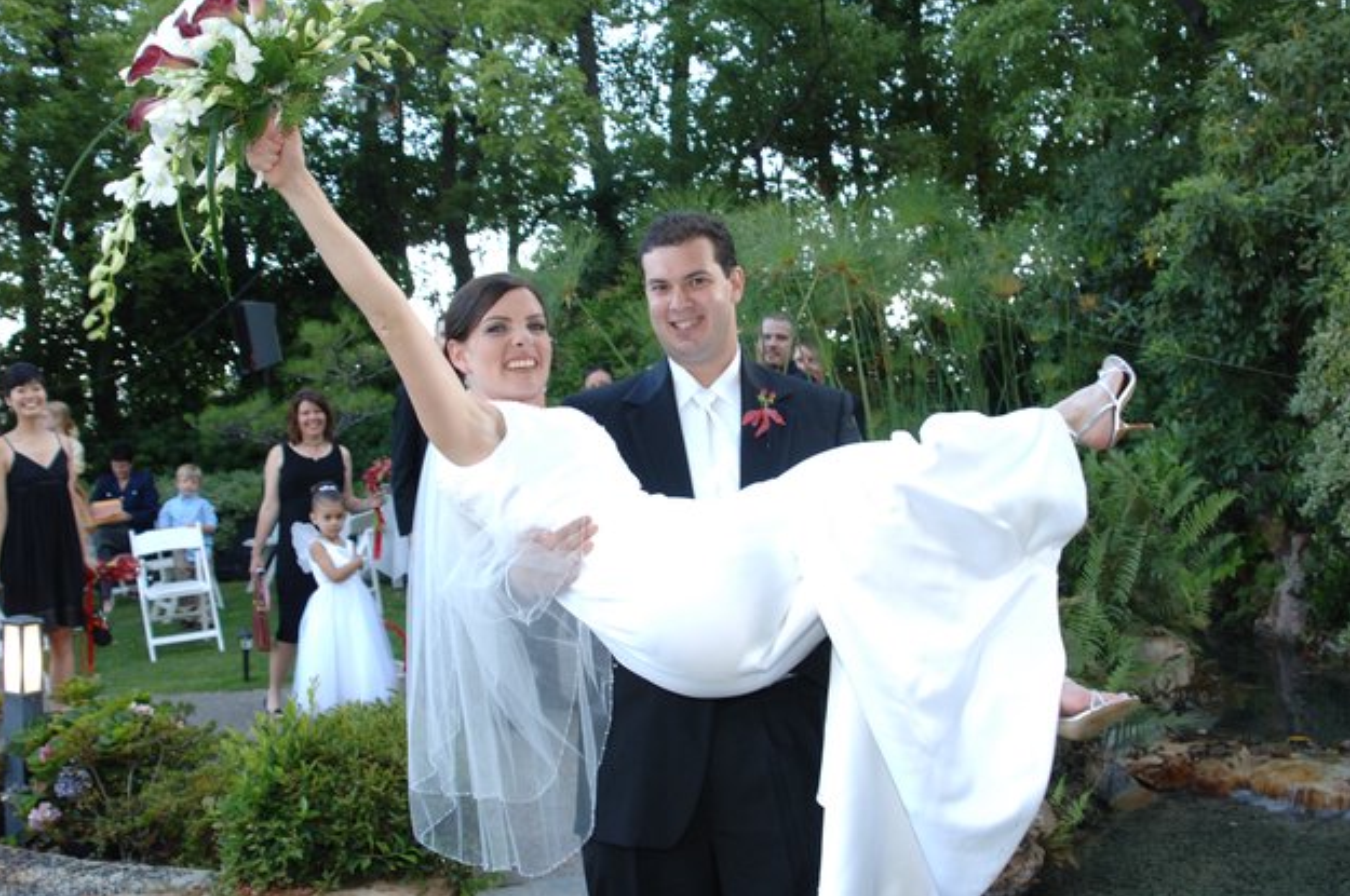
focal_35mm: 43
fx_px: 1610
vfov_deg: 31.1
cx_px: 667
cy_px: 439
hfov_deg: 45.5
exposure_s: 1/50
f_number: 5.6
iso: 400
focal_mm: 28
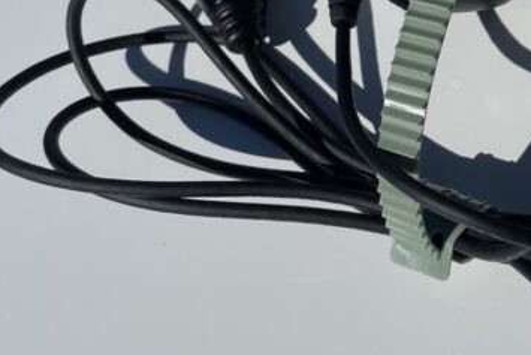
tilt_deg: -58.7
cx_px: 561
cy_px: -37
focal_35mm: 78
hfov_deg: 24.5
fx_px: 1151
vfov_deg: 16.9
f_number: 1.6
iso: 32
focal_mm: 4.2
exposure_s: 1/13333
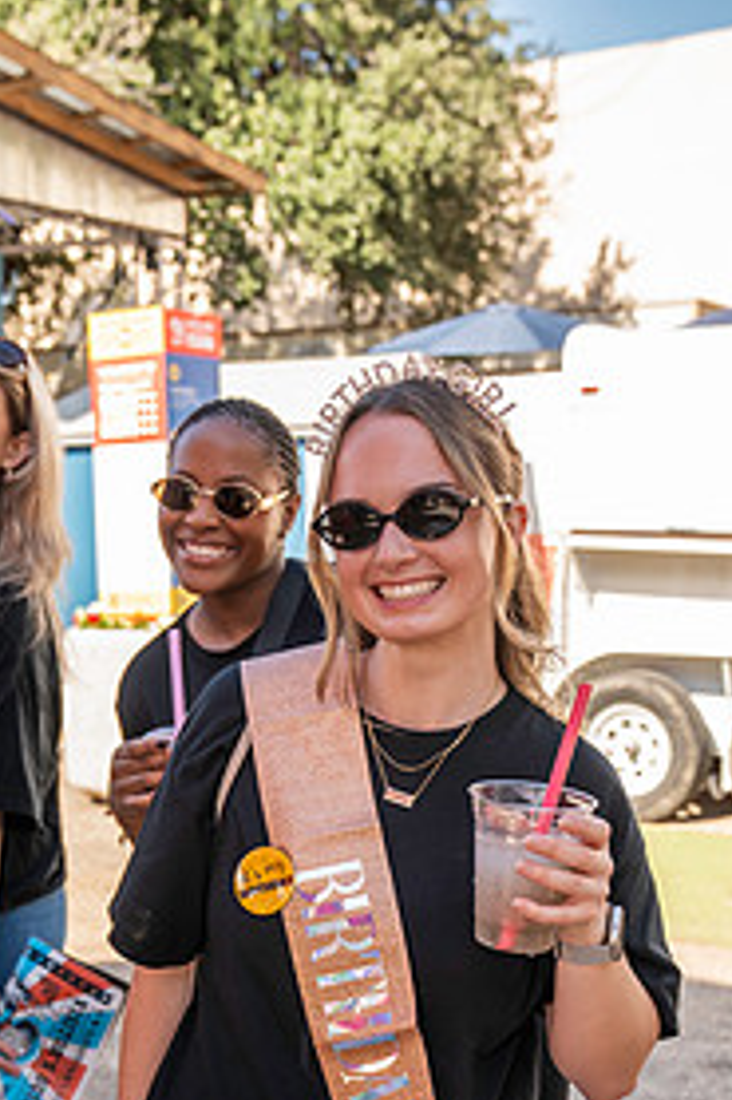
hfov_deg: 24.5
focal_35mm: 55
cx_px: 297
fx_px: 1679
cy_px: 878
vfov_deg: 35.1
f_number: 4.5
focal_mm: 34
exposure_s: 1/200
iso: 100
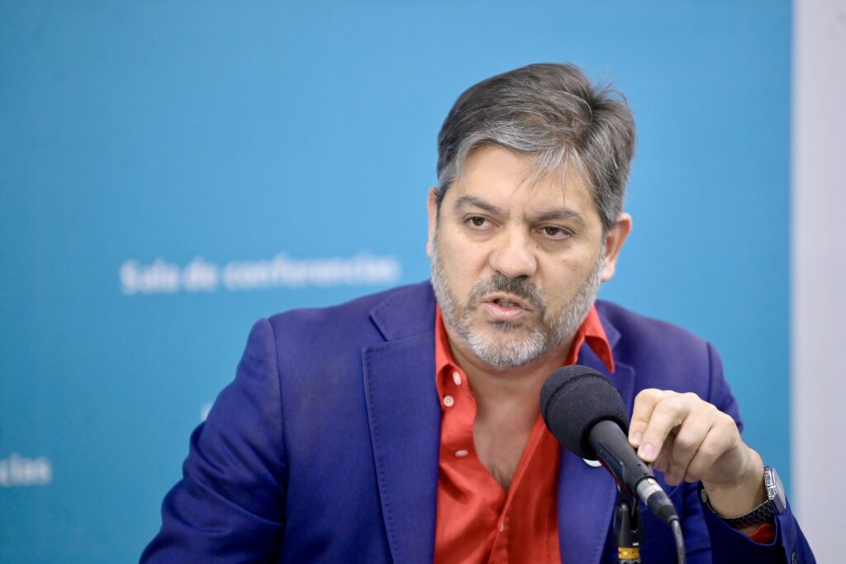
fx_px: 4700
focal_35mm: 200
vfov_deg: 6.9
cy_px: 282
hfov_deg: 10.3
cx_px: 423
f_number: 2.8
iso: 4000
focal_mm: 200
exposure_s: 1/320
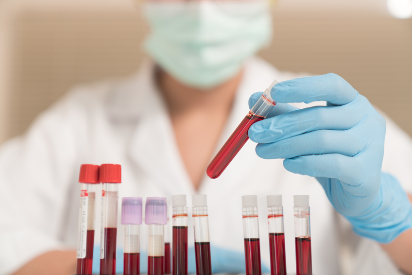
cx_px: 206
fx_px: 801
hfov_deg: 28.8
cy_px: 138
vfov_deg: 19.5
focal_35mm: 70
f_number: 2.8
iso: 80
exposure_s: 1/125
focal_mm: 70
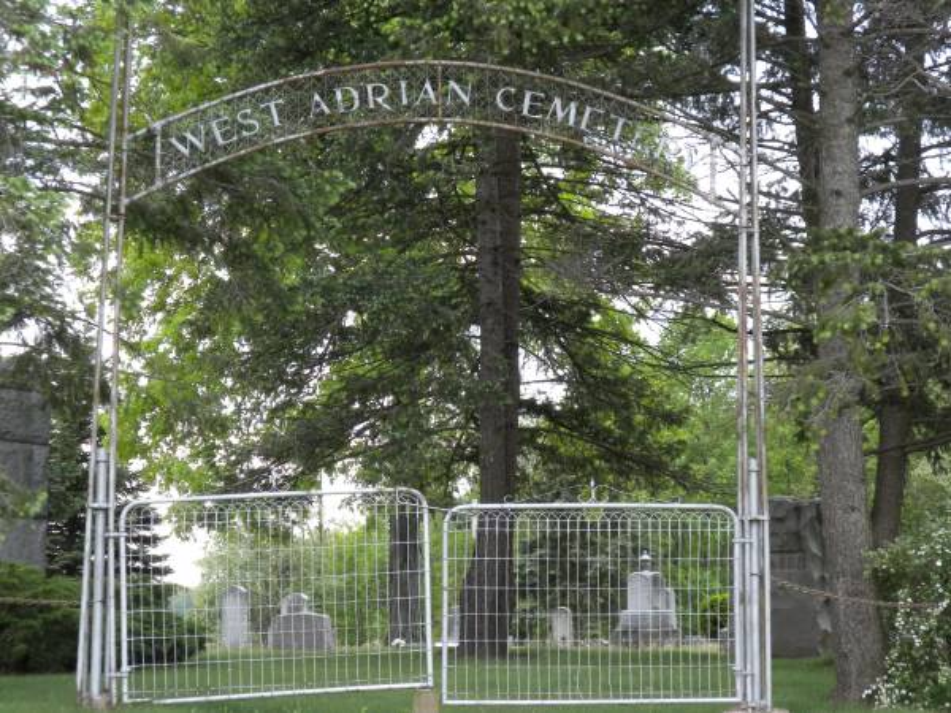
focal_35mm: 72
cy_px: 356
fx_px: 1978
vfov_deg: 20.4
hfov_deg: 27.0
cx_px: 476
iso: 202
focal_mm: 12.7
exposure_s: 1/59.8
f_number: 5
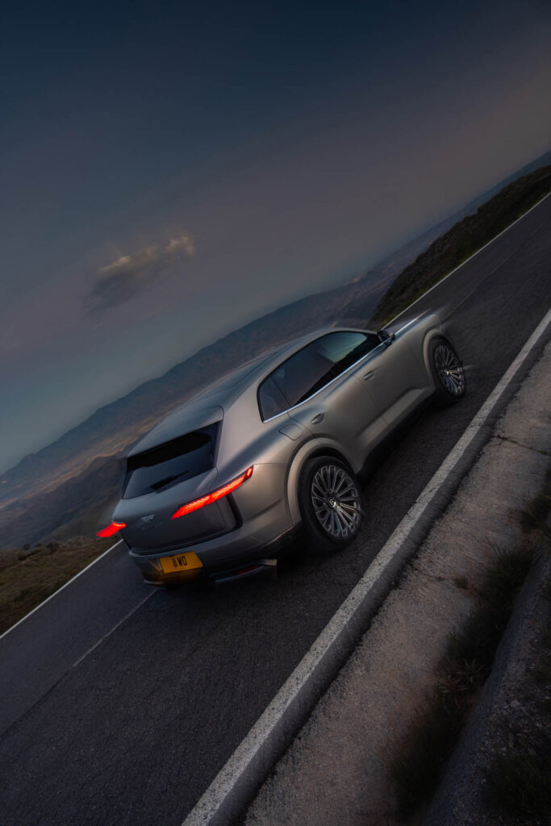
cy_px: 413
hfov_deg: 40.0
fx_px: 757
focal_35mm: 33
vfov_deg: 57.2
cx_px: 276
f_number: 4.5
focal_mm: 33
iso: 100
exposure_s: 1/5
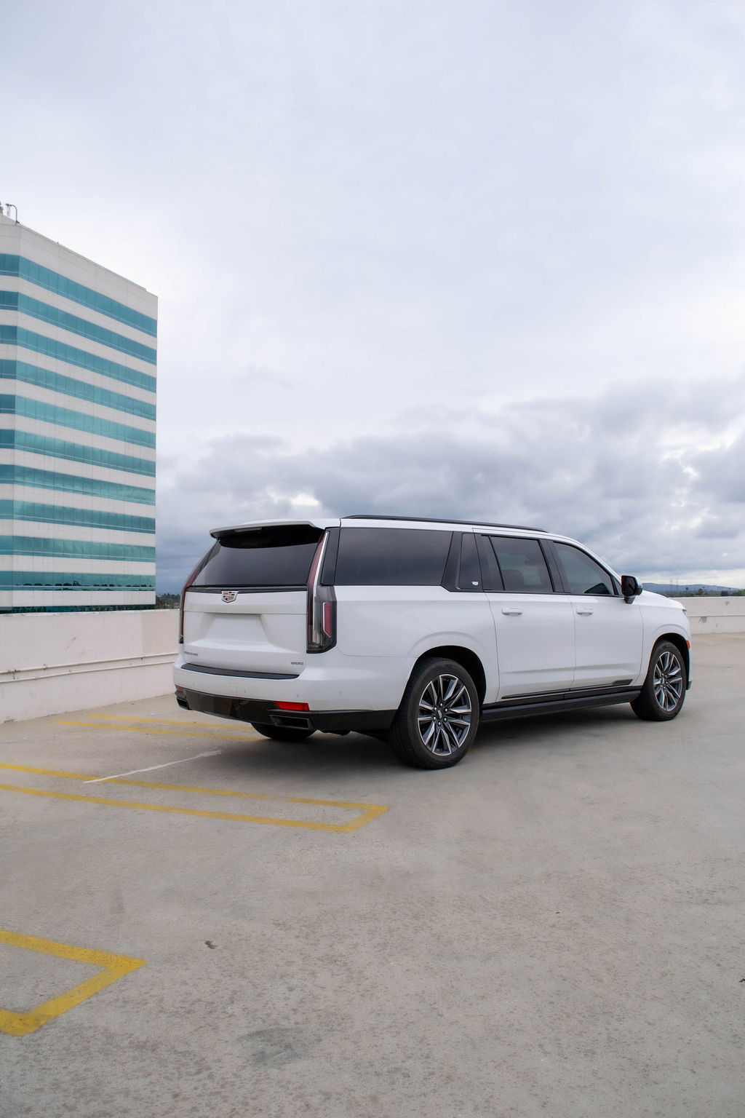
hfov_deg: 47.9
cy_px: 559
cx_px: 372
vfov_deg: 67.4
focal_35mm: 27
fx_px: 838
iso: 400
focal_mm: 18
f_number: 7.1
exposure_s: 1/1600
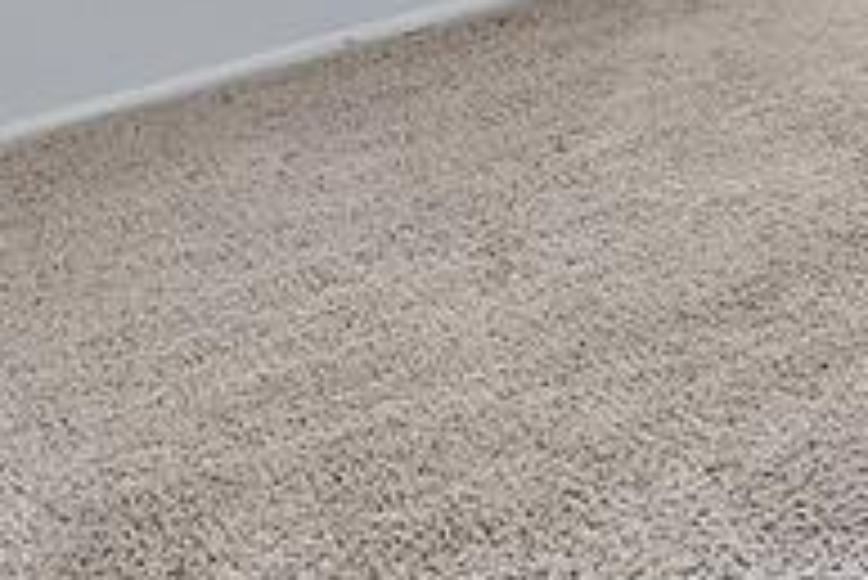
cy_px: -782
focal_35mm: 85
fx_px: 2051
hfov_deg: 20.7
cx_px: 1259
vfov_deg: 12.7
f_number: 4
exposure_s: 1/13
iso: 1250
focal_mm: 16
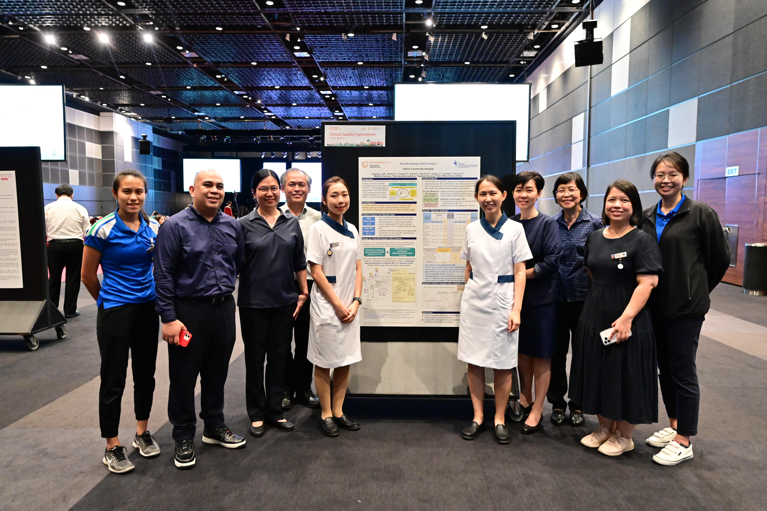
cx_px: 384
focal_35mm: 24
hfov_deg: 72.6
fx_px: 522
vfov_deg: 52.2
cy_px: 256
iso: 6400
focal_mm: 24.5
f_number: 4
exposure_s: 1/80
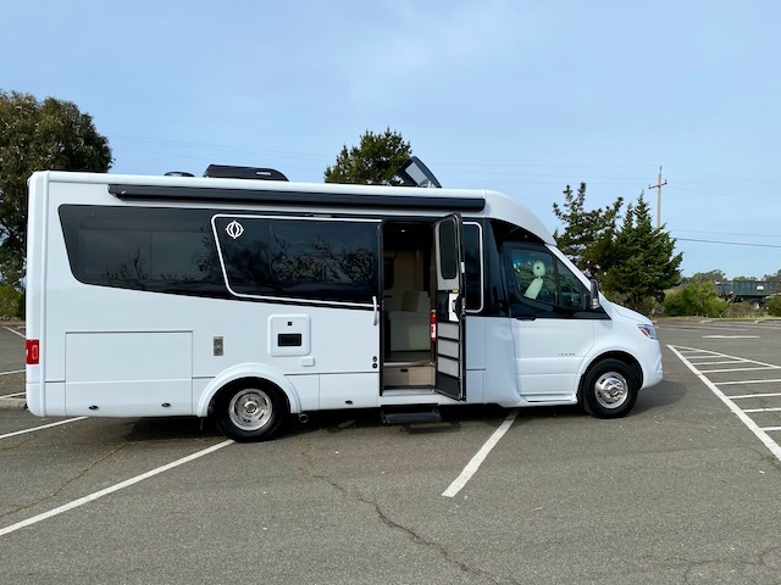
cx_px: 390
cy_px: 292
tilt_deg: +0.8
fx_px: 587
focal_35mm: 26
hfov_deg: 67.3
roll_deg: -0.4
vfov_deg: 53.1
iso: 32
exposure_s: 1/2183
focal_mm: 4.25
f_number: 1.8
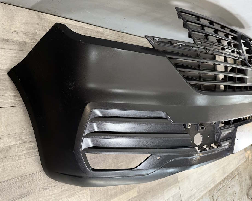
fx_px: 194
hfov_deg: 66.0
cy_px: 99
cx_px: 131
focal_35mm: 26
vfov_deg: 54.9
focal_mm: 6.76
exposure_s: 1/50
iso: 200
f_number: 1.78
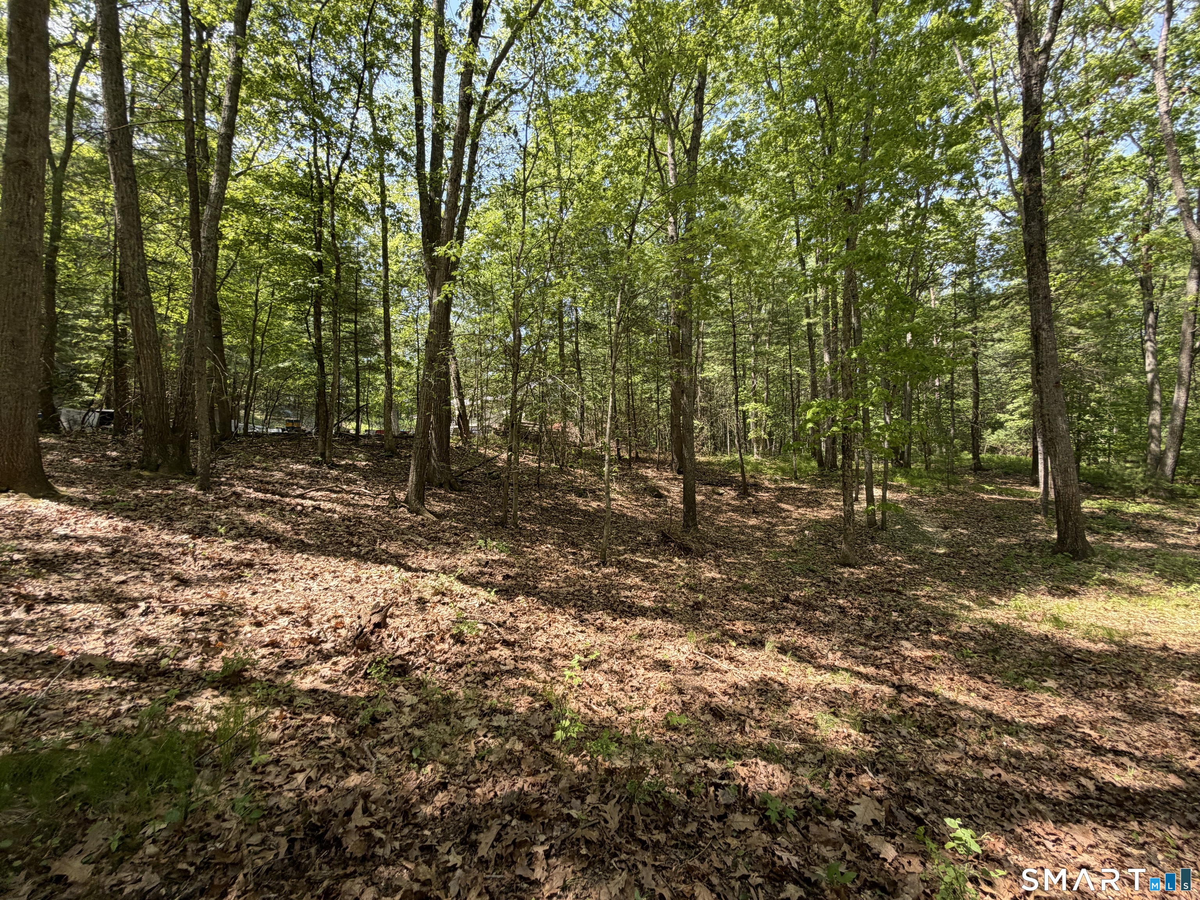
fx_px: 485
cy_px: 450
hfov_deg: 102.1
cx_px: 600
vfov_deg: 85.7
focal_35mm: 14
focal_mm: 2.22
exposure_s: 1/194
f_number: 2.2
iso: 40
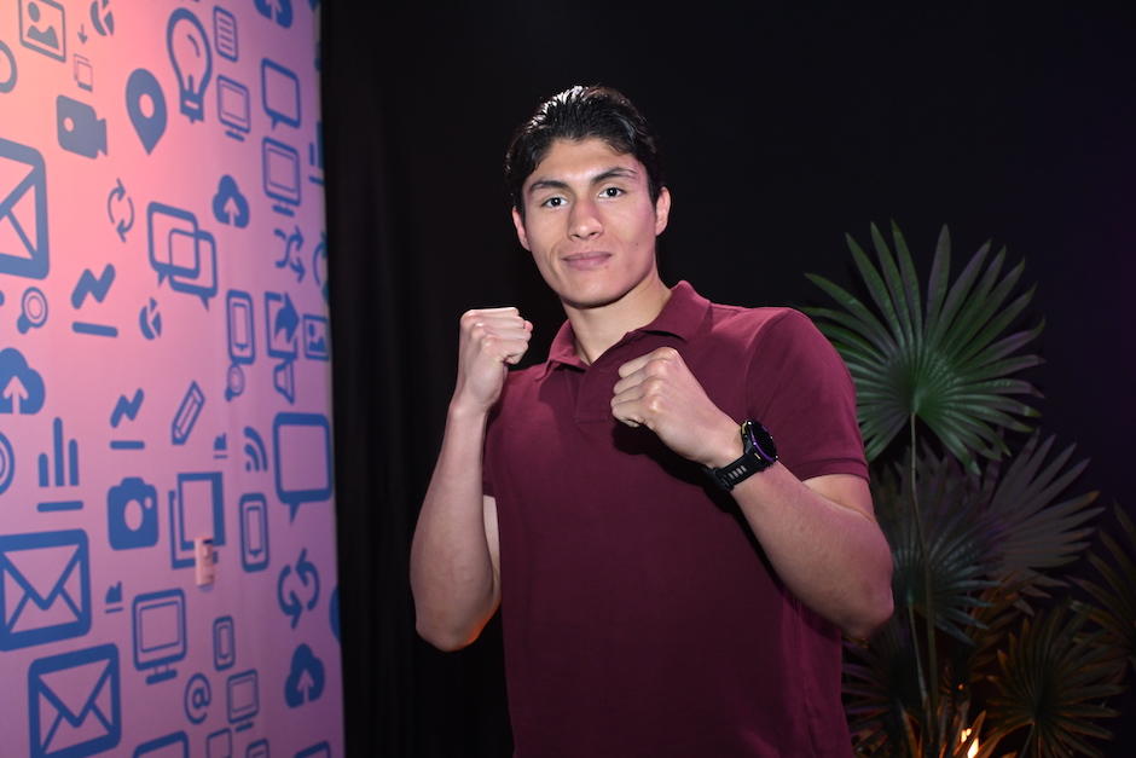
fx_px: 1515
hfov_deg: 41.1
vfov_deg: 28.1
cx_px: 568
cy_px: 379
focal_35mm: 48
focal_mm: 32
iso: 1000
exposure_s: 1/125
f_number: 5.6
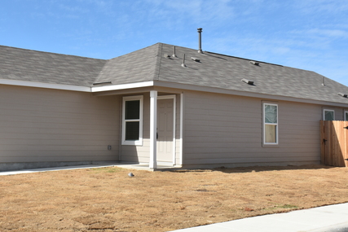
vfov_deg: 26.0
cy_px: 86
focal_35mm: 52
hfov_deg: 38.2
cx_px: 137
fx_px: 500
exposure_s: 1/500
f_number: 8
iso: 140
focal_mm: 23
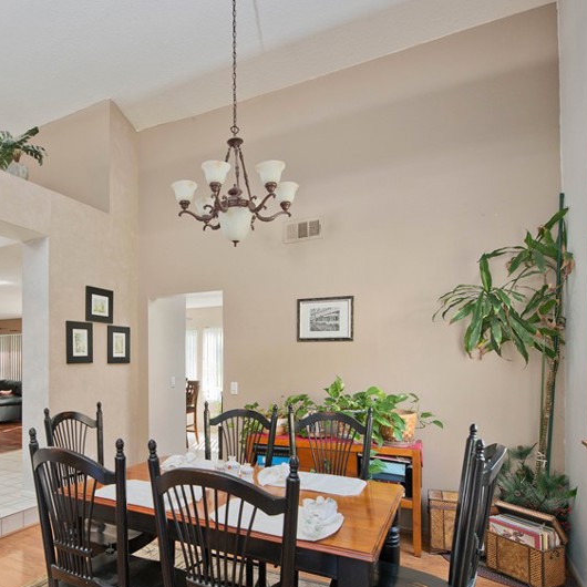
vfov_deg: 66.8
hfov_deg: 64.7
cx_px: 175
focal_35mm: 23
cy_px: 343
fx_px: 441
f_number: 5.6
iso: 400
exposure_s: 1/60
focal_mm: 14
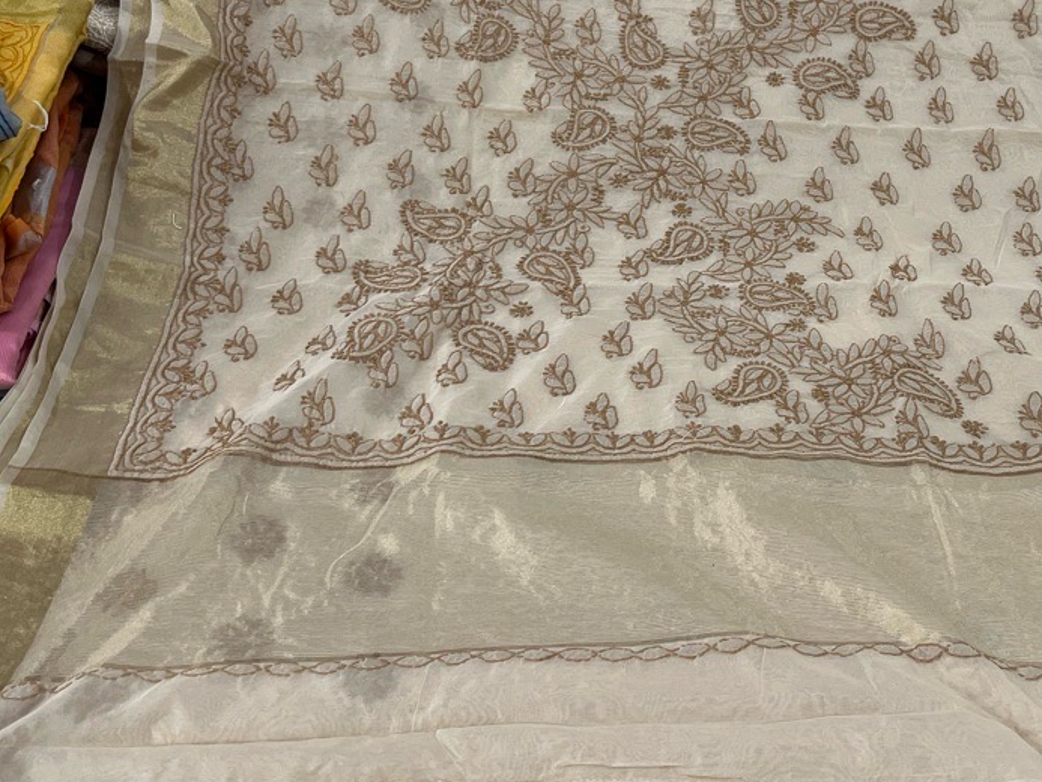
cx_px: 659
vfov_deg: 29.6
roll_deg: -4.9
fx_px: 1445
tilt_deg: -34.1
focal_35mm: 48
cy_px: 161
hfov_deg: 39.4
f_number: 1.6
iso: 125
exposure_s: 1/100
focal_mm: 5.1
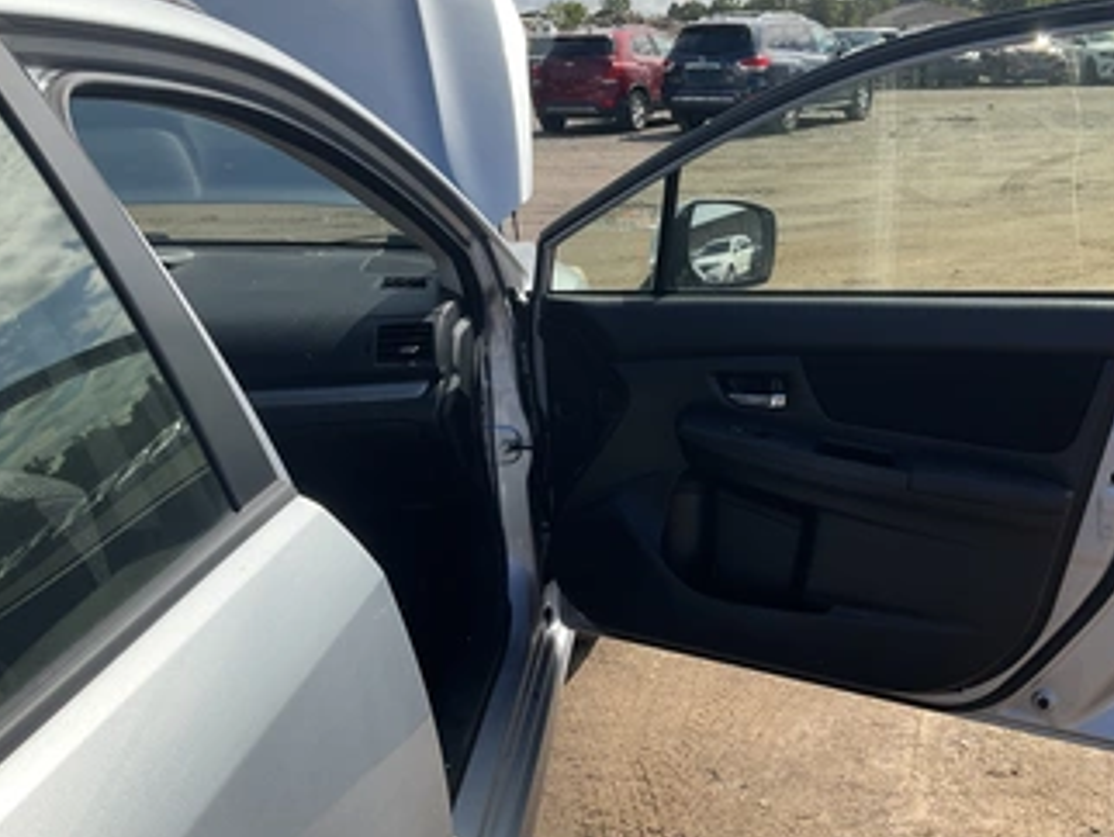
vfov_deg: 39.6
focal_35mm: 36
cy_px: 349
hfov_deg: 51.0
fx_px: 1159
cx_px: 664
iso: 25
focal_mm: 3
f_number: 1.8
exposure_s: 1/1279
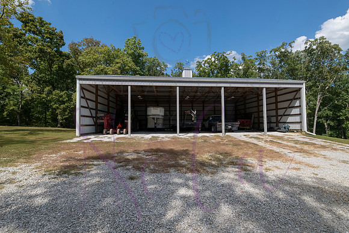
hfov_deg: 100.4
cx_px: 179
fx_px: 145
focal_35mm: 15
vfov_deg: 77.4
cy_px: 118
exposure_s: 1/400
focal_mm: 14
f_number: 13
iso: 320
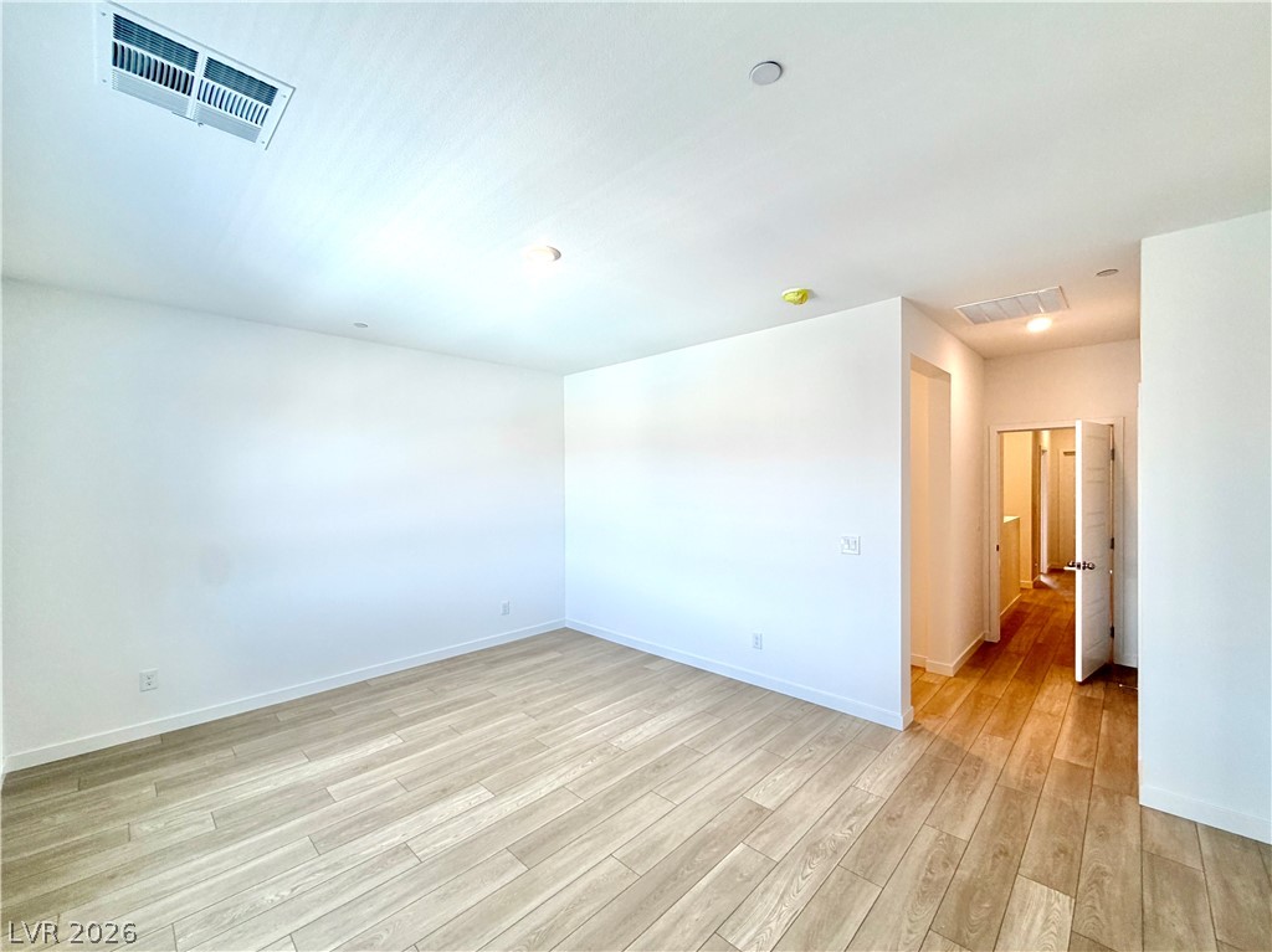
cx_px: 636
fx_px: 514
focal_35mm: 14
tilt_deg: +0.1
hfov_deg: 102.1
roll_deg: +1.1
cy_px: 476
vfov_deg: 85.6
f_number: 2.2
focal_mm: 2.22
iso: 80
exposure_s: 1/120
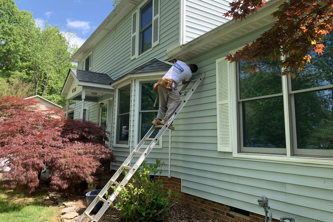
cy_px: 99
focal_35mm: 28
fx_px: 259
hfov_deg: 65.5
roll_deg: -0.7
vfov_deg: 46.3
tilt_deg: +9.1
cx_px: 171
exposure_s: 1/623
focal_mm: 4.25
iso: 25
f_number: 1.8
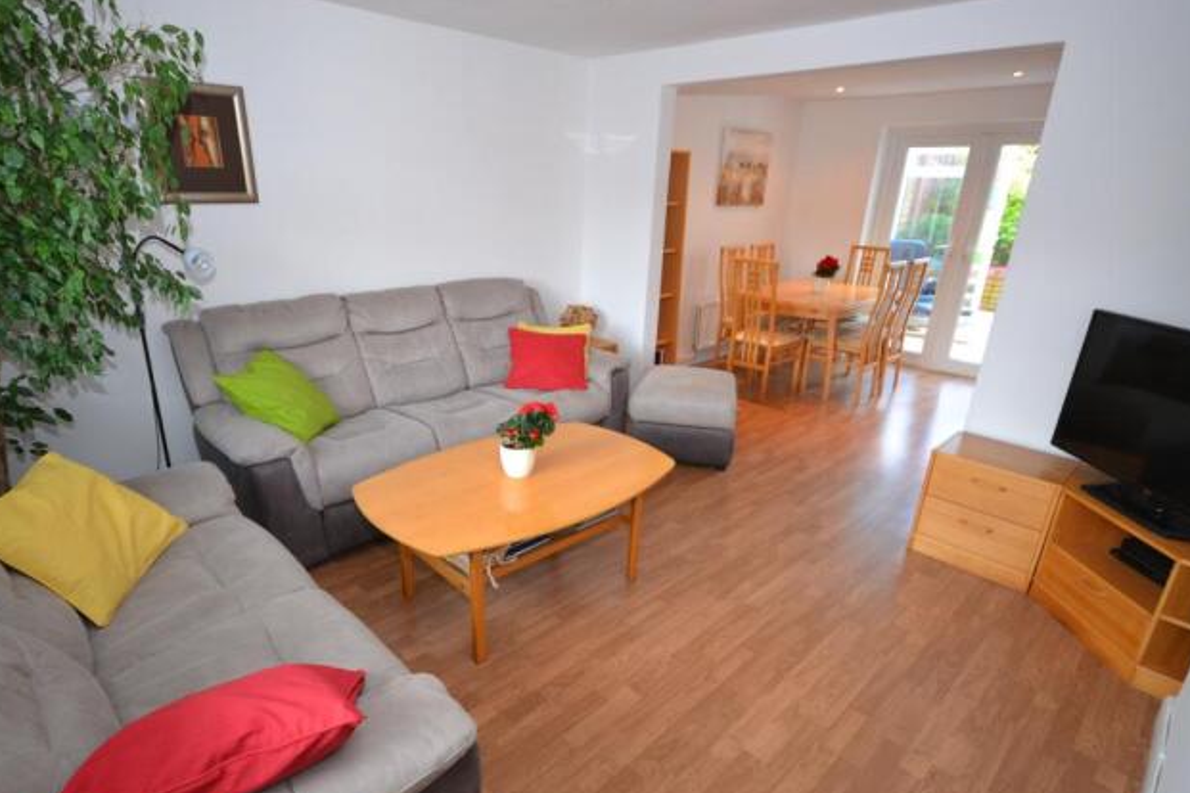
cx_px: 584
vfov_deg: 64.5
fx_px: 628
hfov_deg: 86.9
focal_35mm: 19
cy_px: 413
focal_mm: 12
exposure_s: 1/60
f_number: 4.5
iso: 1000
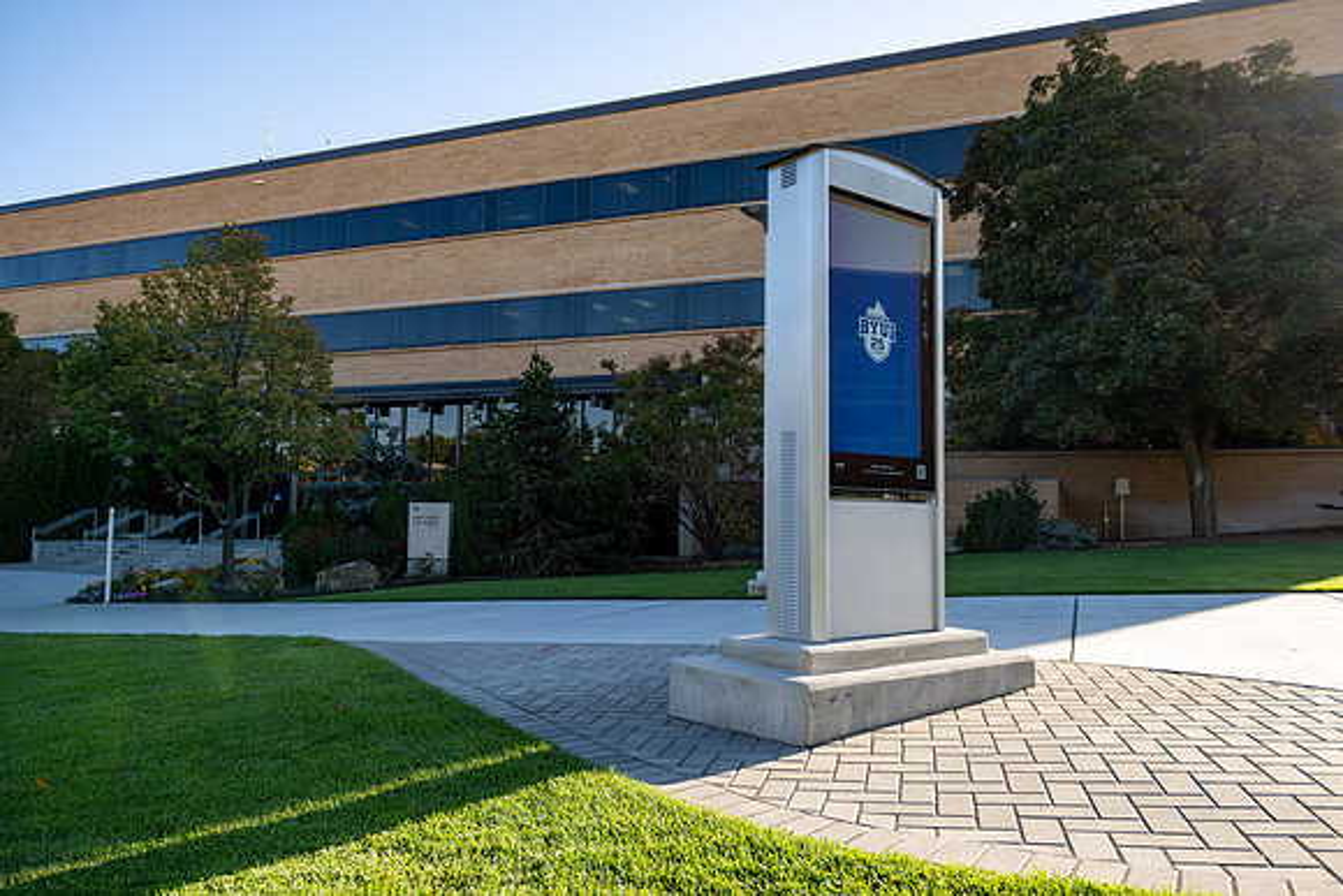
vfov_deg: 48.5
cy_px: 448
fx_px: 994
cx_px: 672
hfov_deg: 68.1
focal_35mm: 27
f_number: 4
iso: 125
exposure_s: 1/400
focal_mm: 26
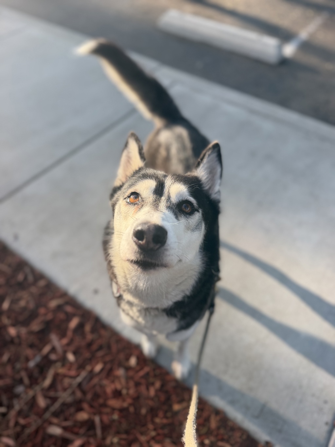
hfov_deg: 56.8
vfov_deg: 71.6
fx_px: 310
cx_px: 168
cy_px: 224
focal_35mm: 24
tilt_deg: -52.9
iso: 100
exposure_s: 1/1018
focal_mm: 6.76
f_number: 1.78
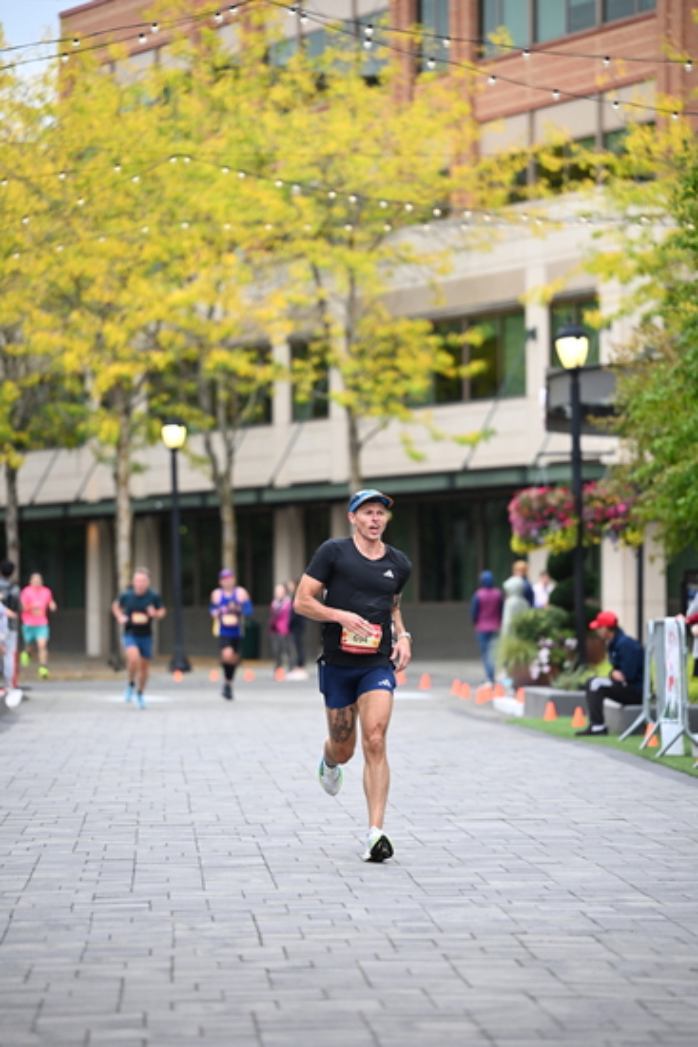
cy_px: 524
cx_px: 349
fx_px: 4214
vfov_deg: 14.1
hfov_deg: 9.5
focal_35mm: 145
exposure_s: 1/1600
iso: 1000
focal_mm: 145
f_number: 2.8
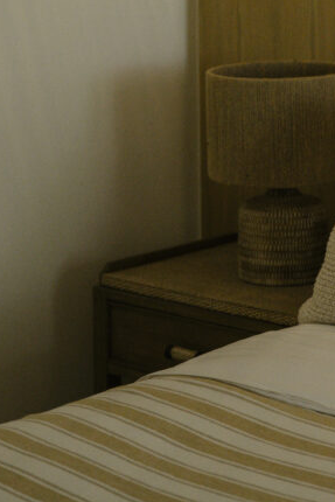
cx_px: 318
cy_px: -95
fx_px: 1827
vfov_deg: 15.1
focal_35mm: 131
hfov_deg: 10.4
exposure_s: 1/800
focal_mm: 55
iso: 640
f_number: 2.8
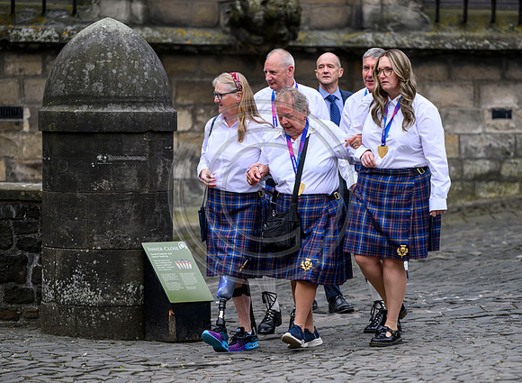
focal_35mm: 175
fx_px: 2611
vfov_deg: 8.4
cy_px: 174
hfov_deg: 11.4
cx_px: 313
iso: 800
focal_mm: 150
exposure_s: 1/640
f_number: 2.8
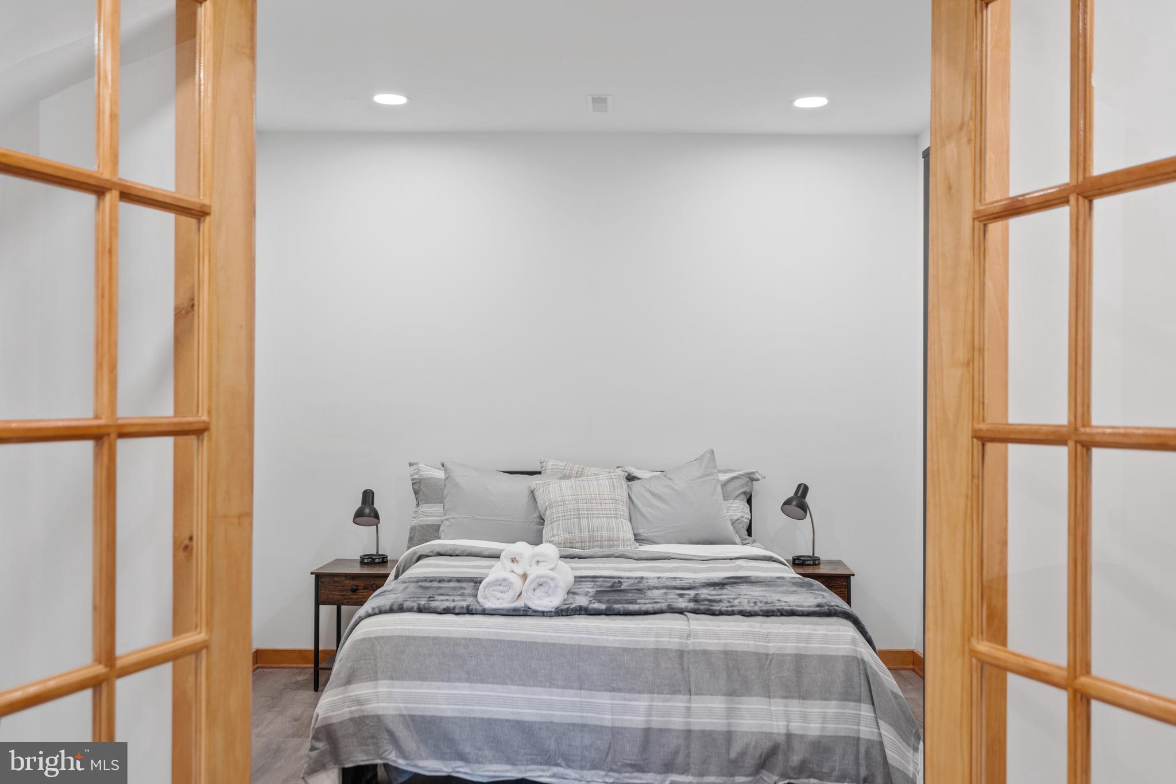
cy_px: 392
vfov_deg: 41.1
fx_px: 1045
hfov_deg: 58.7
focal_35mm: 32
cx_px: 588
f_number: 4
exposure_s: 1/50
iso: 320
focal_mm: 32
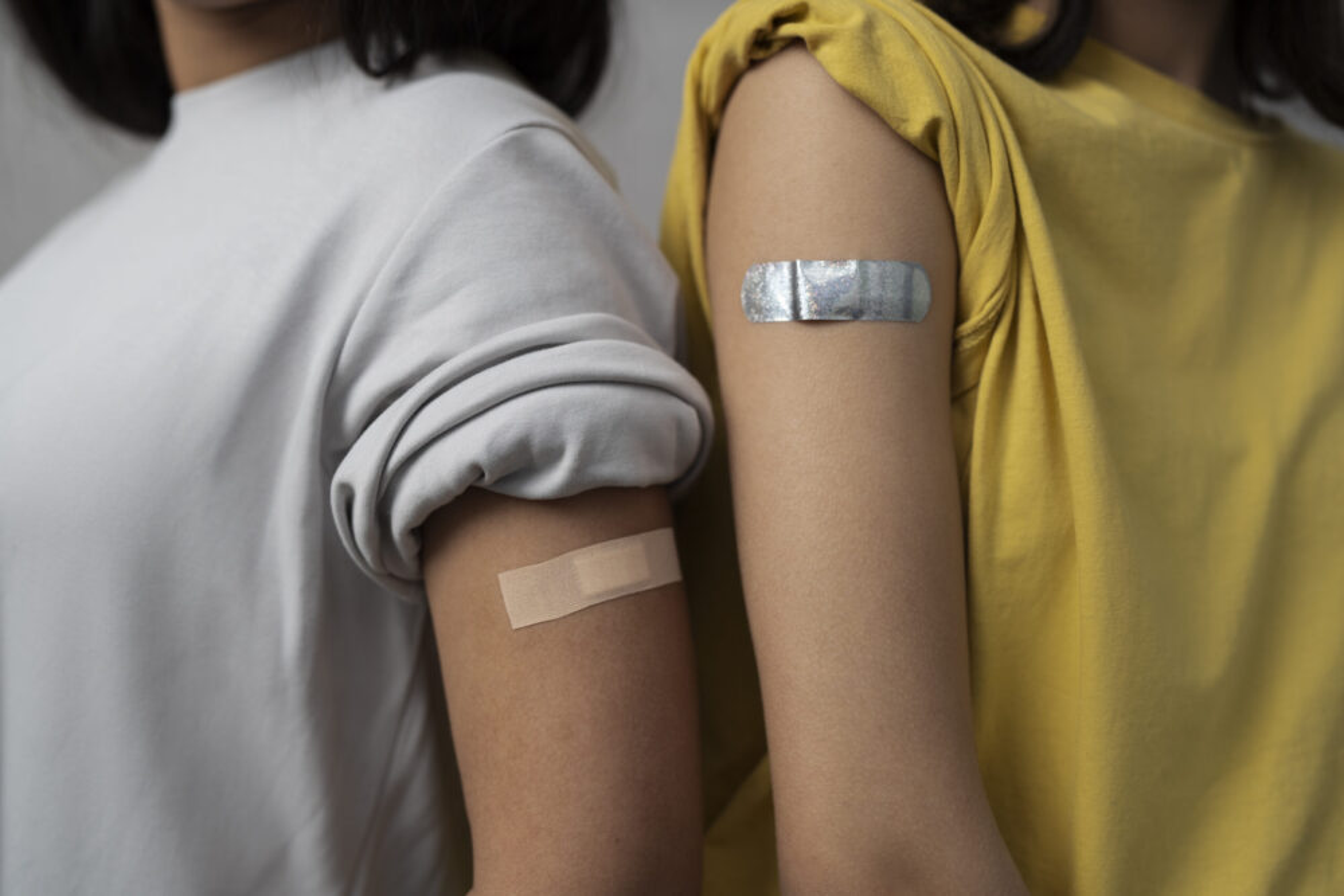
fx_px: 1307
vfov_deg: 37.9
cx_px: 672
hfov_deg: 54.4
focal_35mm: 35
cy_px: 448
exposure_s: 1/200
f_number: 2.2
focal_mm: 35
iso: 320
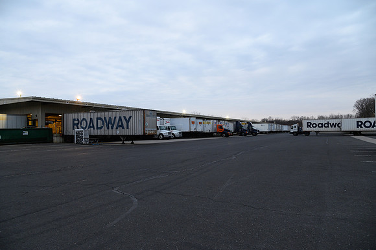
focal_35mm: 24
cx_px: 188
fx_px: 251
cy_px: 125
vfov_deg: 53.1
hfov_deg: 73.8
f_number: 5.6
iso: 800
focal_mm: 24
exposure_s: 1/40
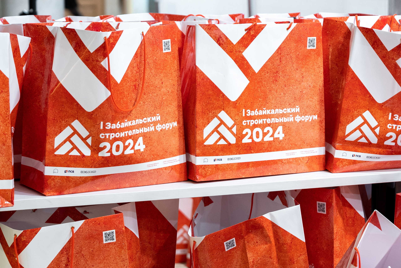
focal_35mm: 96
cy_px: 134
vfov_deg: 14.2
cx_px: 200
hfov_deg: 21.2
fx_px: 1072
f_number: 4
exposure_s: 1/60
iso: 1000
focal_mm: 63
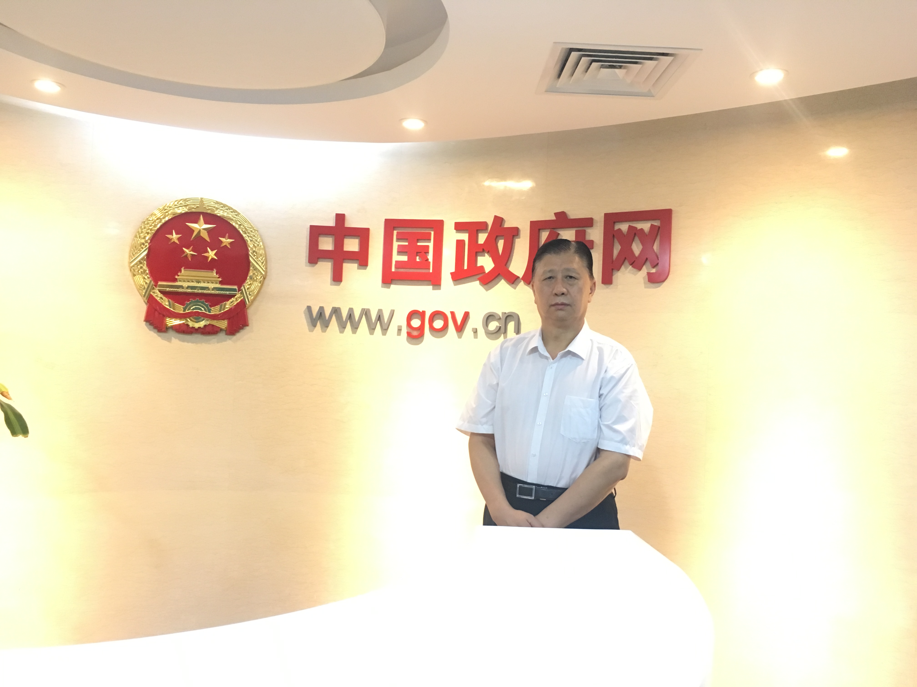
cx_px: 458
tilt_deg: +1.9
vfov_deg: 48.2
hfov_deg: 61.7
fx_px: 768
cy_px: 344
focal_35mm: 29
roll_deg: -2.0
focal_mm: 4.15
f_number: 2.2
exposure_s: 1/17
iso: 200
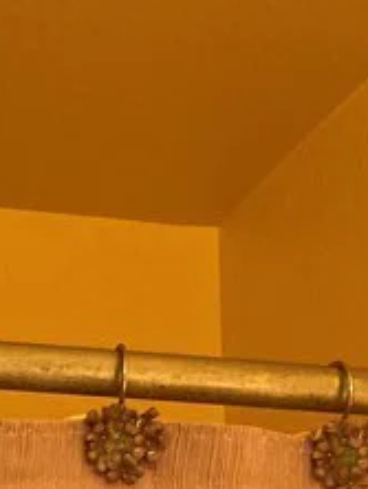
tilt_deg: +9.4
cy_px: 811
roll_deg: +1.3
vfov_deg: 14.0
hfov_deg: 10.8
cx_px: -306
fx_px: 1825
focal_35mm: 129
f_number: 1.8
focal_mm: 3.99
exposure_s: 1/60
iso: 64
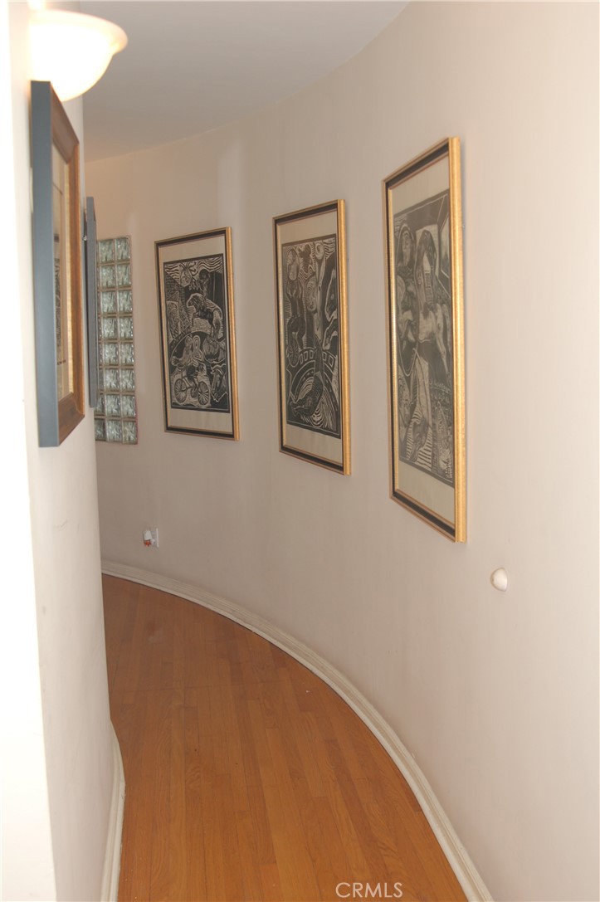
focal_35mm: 36
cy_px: 451
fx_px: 901
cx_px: 300
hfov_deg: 36.8
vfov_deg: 53.2
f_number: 4
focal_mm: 24
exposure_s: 1/60
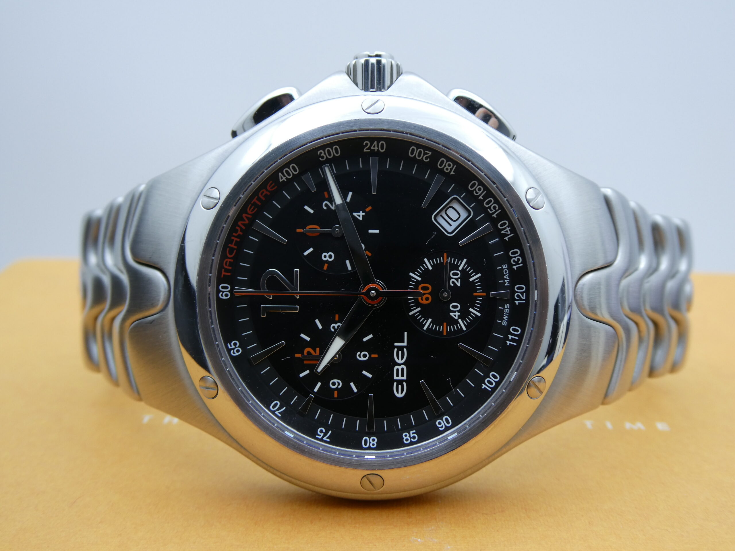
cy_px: 276
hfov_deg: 40.4
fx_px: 998
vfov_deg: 30.9
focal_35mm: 47
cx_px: 368
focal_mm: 8.4
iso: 80
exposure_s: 1/100
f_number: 4
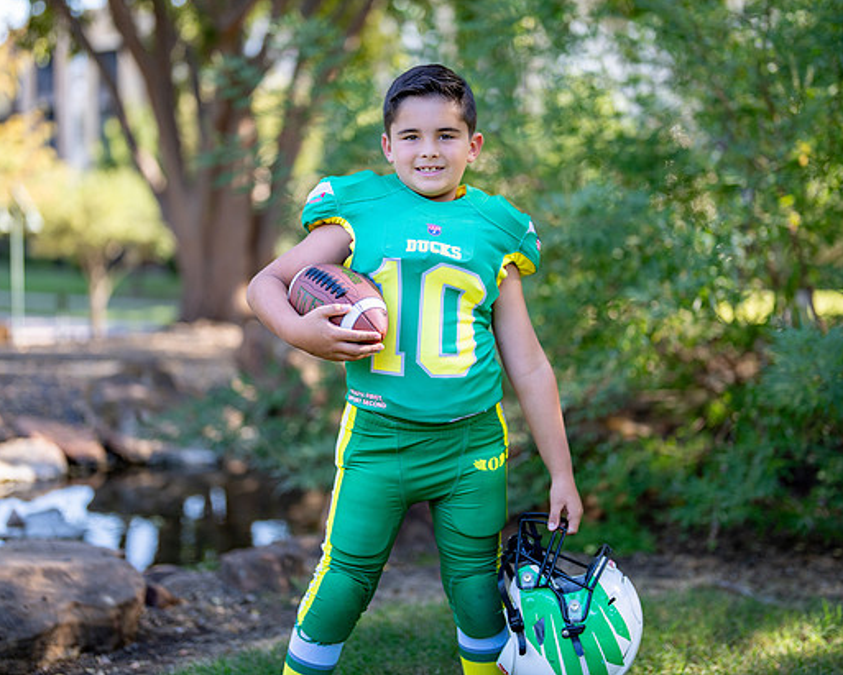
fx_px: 1573
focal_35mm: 63
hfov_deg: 30.0
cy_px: 301
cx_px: 443
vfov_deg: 24.2
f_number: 1.2
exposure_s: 1/1000
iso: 100
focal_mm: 50
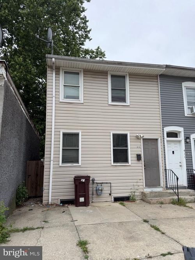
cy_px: 130
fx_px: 180
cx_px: 98
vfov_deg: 71.6
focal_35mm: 24
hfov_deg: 56.8
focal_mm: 6.76
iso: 80
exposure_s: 1/2445
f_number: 1.78
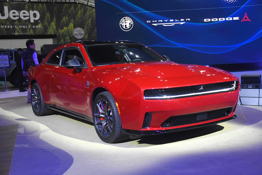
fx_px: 327
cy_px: 88
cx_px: 131
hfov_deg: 43.6
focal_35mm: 45
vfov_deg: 29.9
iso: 2000
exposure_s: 1/250
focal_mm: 30
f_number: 4
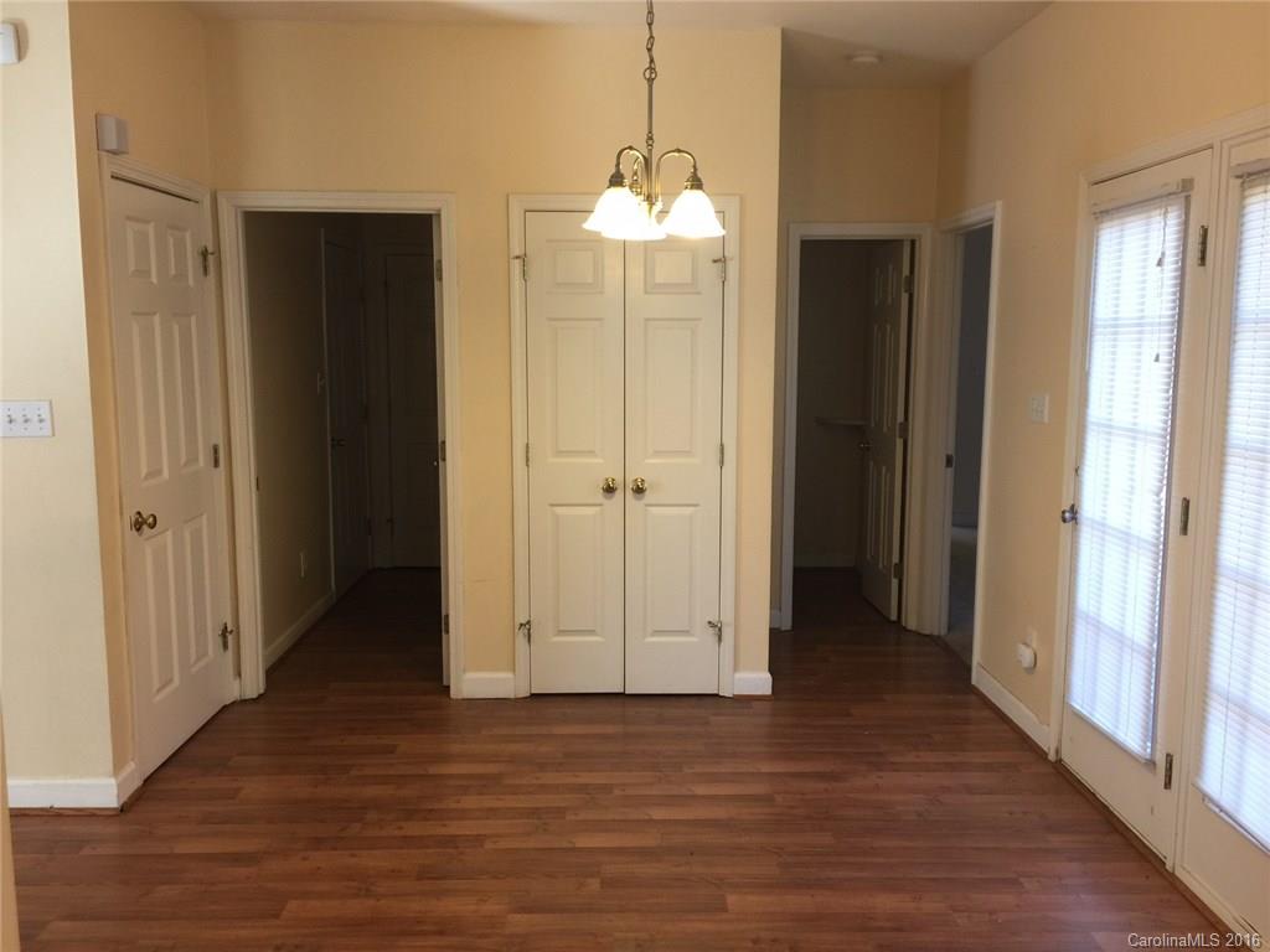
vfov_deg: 48.2
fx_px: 1064
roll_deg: -0.5
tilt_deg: -6.7
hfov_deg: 61.7
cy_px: 476
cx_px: 635
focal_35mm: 29
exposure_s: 1/15
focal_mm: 4.15
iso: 32
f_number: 2.2
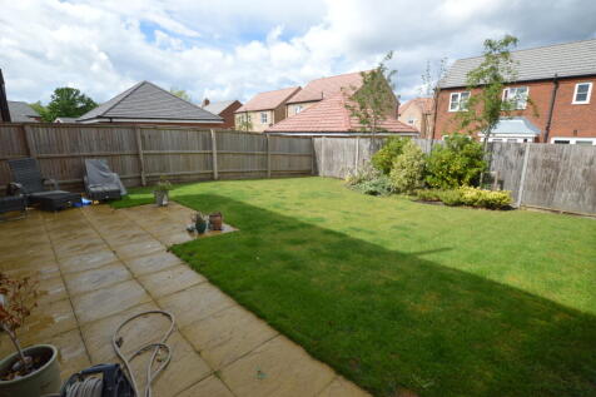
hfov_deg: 95.0
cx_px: 298
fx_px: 273
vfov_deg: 72.0
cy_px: 198
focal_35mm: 16
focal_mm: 11
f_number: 11
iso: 800
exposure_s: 1/500
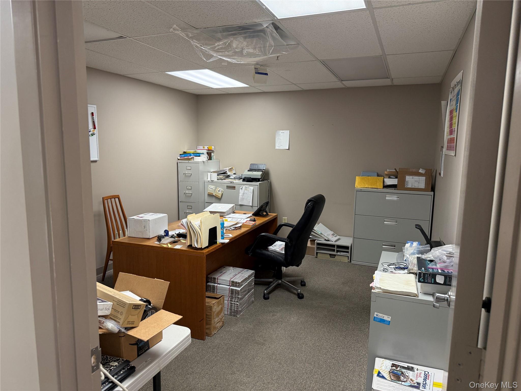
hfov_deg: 71.6
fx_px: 361
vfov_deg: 56.8
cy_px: 196
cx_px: 260
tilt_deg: -7.9
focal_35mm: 24
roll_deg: -0.8
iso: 250
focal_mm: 6.76
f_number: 1.78
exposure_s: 1/120
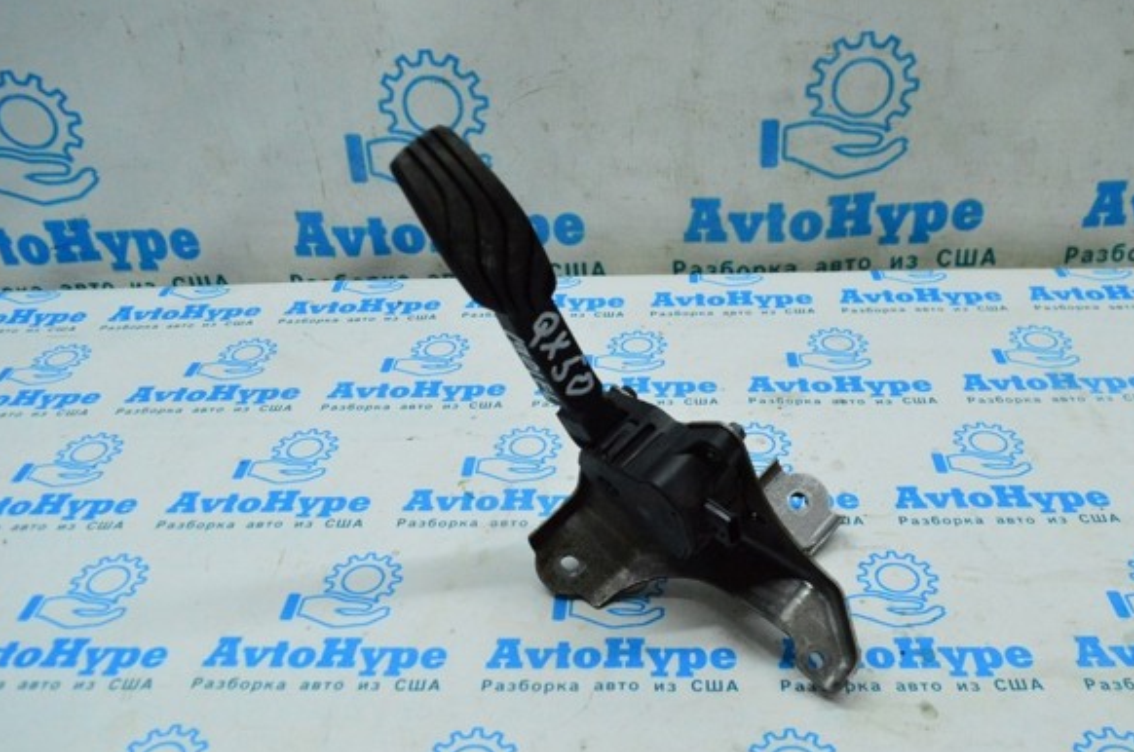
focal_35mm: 33
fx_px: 1038
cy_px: 396
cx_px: 590
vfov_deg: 39.8
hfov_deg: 57.3
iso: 6400
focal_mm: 20
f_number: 6.3
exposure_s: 1/640
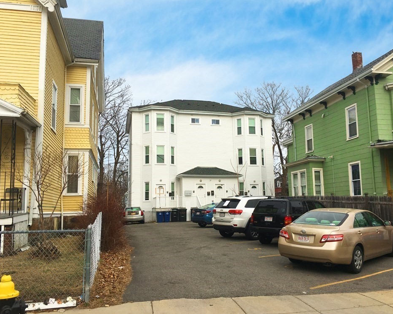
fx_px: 361
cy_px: 160
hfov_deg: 57.1
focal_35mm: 31
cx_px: 213
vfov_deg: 47.1
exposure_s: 1/1326
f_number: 2.2
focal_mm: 4.15
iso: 25
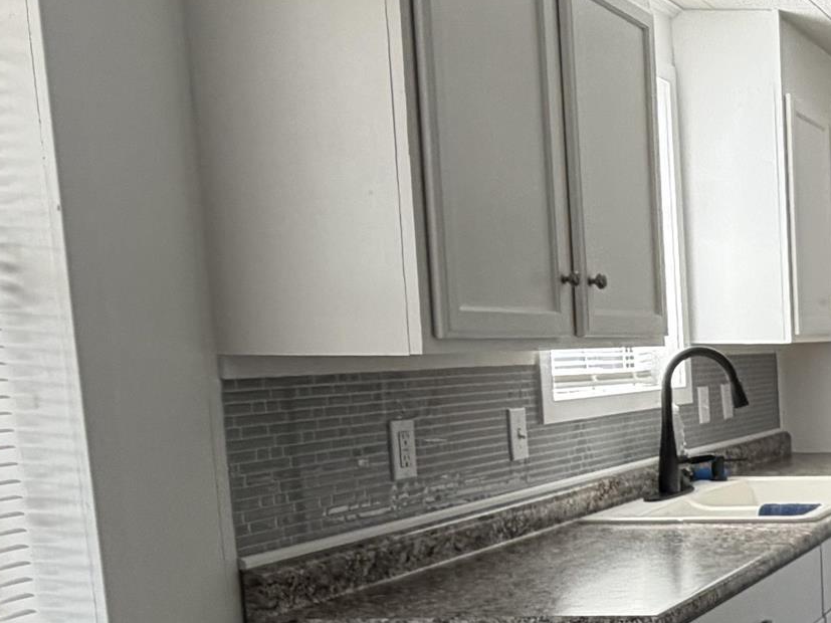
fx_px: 1248
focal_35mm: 52
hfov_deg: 27.1
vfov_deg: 27.6
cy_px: 471
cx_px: 1214
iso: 160
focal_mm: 2.22
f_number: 2.2
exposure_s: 1/121
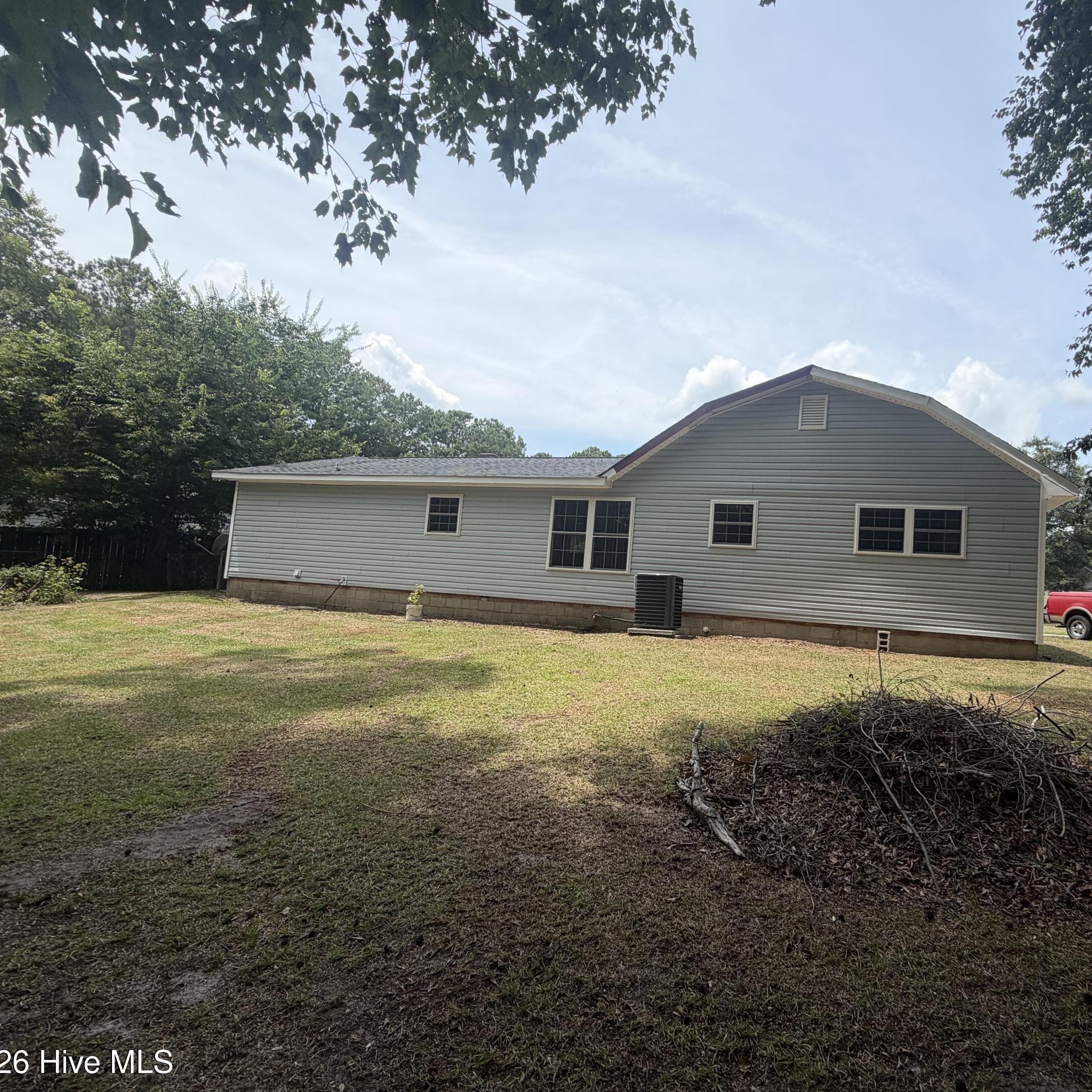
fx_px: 607
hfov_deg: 82.4
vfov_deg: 84.0
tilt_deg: +5.6
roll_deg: -3.9
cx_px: 684
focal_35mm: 17
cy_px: 551
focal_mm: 2.22
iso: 20
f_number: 2.2
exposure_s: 1/830
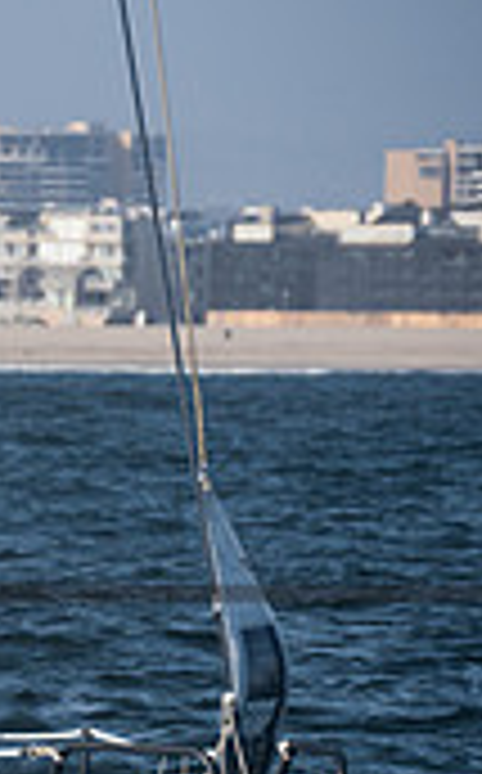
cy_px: 701
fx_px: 12105
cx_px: -780
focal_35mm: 574
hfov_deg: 2.3
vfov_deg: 3.7
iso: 200
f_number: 6.3
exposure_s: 1/500
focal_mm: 155
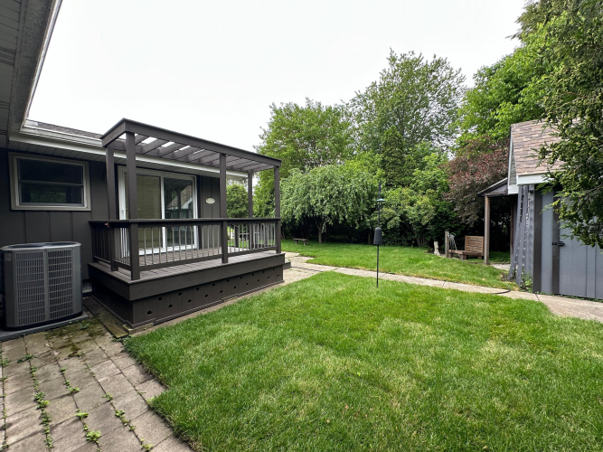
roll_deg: +1.0
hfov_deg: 102.1
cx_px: 302
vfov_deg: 85.7
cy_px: 226
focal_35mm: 14
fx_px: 244
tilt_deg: -1.5
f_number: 2.2
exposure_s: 1/125
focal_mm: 2.22
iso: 40
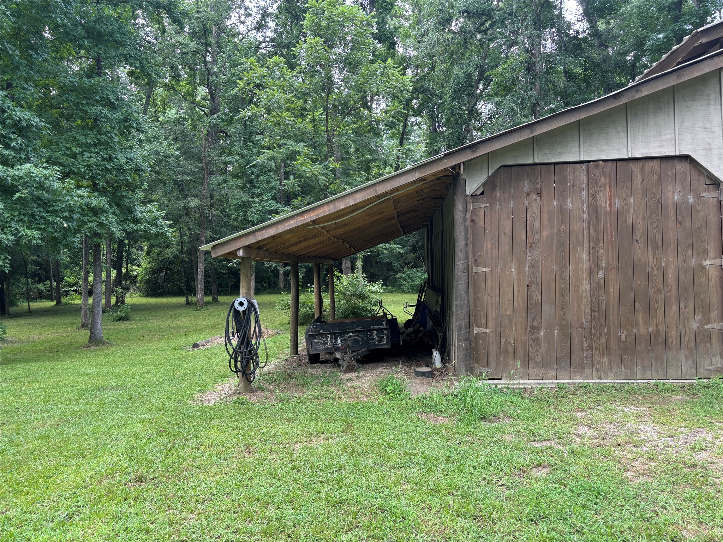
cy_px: 271
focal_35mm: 26
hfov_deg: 67.3
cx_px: 362
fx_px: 543
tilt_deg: +0.1
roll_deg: +2.3
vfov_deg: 53.1
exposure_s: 1/144
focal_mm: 5.96
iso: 40
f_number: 1.6
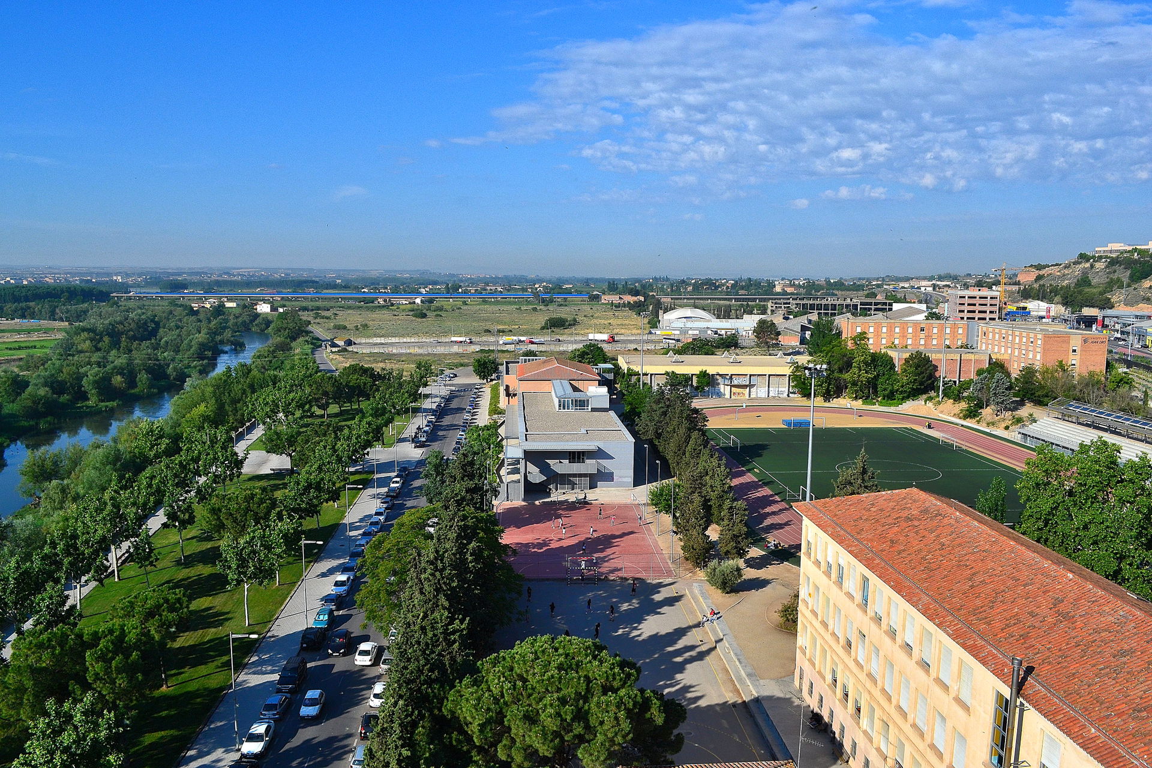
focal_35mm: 27
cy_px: 384
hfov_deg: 67.4
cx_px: 576
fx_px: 864
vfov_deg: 47.9
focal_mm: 18
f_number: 11
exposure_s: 1/500
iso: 320
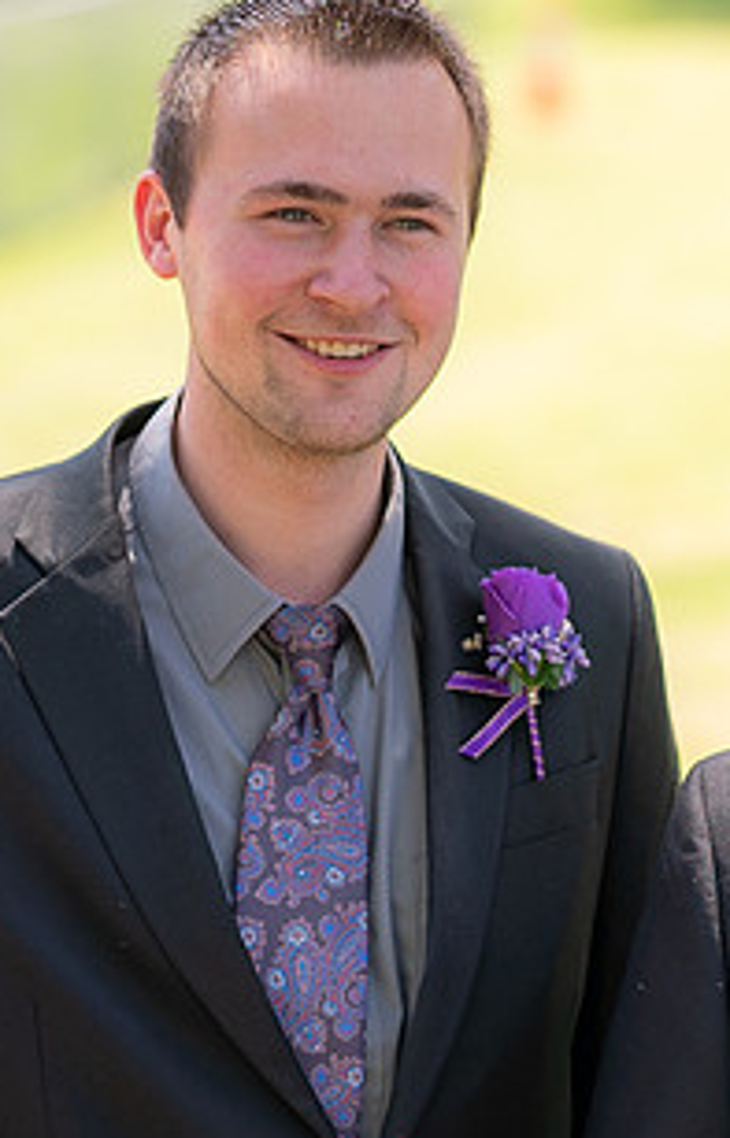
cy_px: 280
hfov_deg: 5.0
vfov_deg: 7.9
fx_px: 8278
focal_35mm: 265
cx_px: 349
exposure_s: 1/800
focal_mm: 85
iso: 100
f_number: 2.5
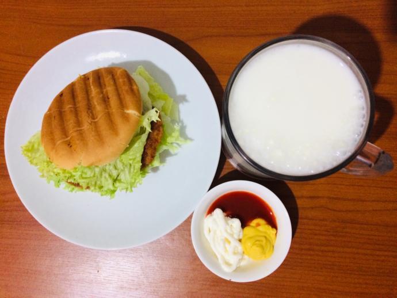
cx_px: 198
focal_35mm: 29
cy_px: 149
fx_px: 333
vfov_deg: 48.3
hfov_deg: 61.6
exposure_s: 1/25
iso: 250
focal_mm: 4.15
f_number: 2.2
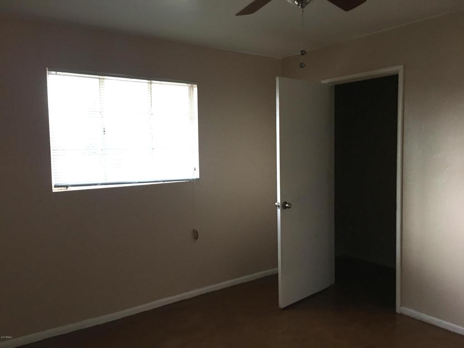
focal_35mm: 29
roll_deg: +2.4
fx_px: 389
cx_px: 232
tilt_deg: -5.0
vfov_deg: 48.2
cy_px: 174
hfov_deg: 61.7
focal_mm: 4.15
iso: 125
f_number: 2.2
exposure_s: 1/30
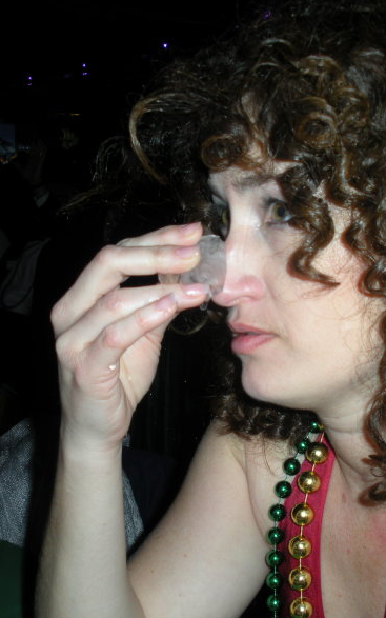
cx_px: 267
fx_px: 875
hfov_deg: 24.7
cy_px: 312
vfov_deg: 38.9
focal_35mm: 52
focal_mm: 6.3
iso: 64
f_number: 3.5
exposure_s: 1/60
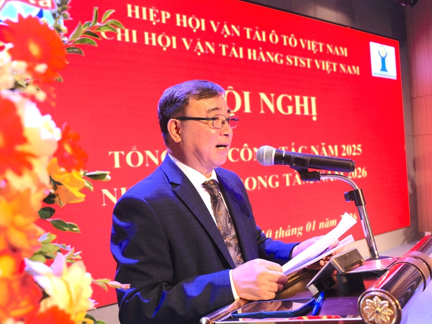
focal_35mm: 30
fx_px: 374
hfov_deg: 60.0
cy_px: 164
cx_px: 216
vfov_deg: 46.8
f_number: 2.8
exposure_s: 1/70
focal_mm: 18
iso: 200
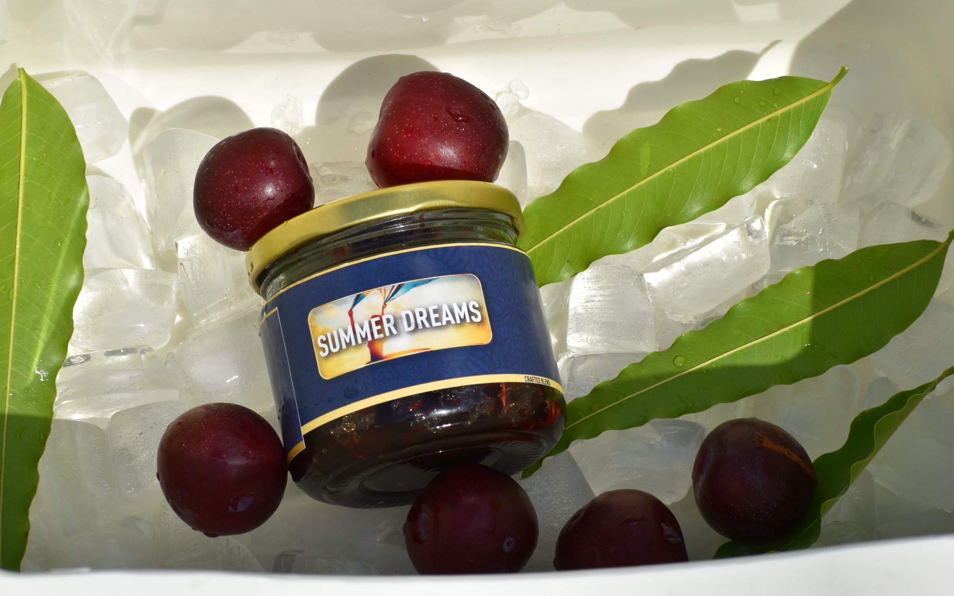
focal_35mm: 208
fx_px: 5394
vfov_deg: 6.3
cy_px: 282
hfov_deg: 10.1
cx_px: 476
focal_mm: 135
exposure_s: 1/500
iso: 200
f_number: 11
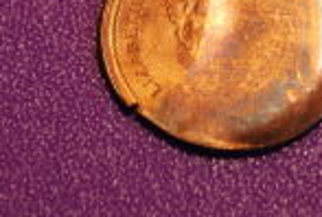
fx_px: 2013
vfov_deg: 6.1
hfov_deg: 9.1
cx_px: 283
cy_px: 2
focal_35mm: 224
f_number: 5.6
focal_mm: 55
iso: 200
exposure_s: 1/40
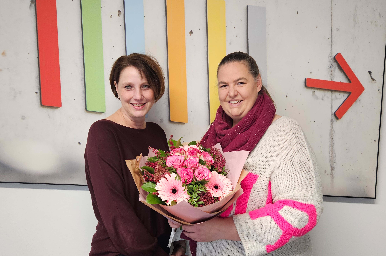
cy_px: 128
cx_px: 193
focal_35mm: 42
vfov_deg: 31.8
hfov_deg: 46.4
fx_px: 450
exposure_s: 1/400
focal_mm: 28
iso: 200
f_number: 4
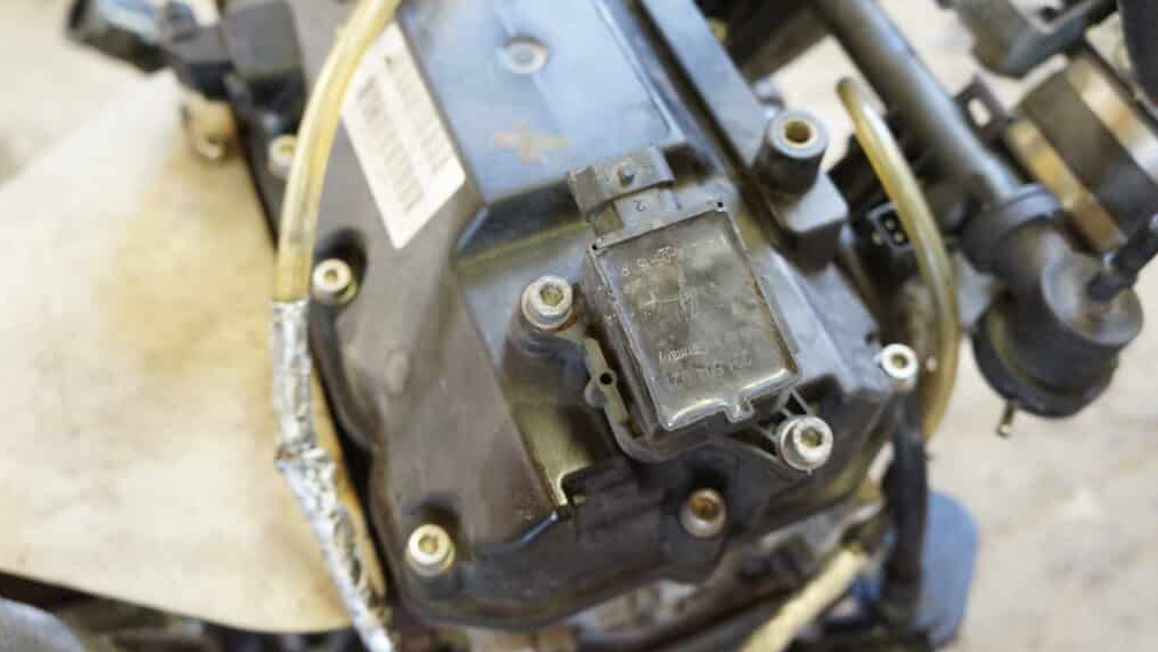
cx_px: 586
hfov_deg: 58.7
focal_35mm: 34
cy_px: 273
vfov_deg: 35.0
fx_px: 1030
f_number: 4
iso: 3200
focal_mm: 21
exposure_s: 1/30
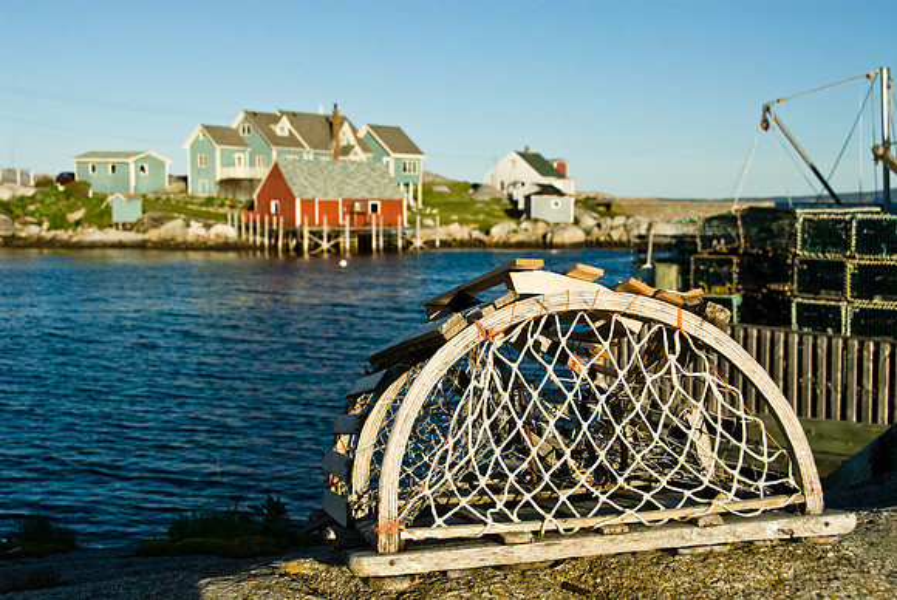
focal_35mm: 48
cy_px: 300
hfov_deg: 41.1
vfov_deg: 28.1
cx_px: 448
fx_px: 1197
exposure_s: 1/2000
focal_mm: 32
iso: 250
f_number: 5.6
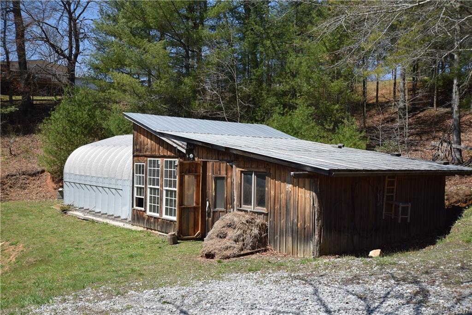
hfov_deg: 53.1
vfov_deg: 36.8
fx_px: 472
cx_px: 236
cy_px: 158
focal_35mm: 36
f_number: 9
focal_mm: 24
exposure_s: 1/320
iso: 200
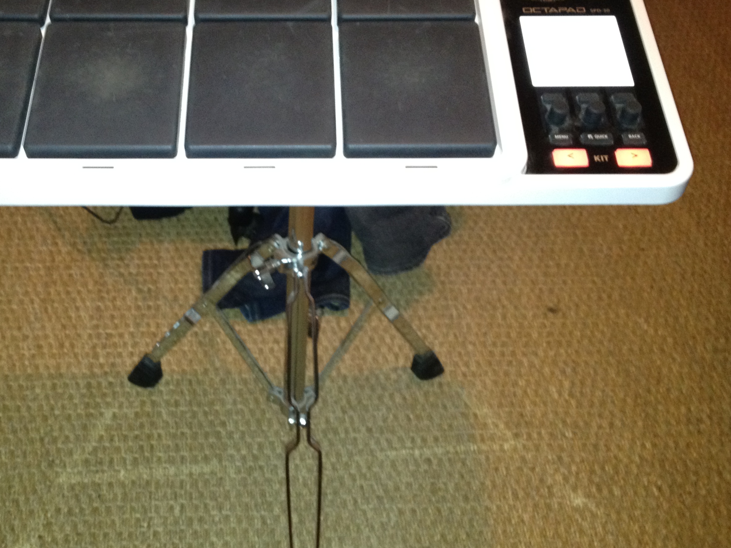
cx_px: 280
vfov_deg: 29.7
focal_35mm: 49
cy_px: 242
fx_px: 1035
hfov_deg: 38.7
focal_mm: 4.28
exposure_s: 1/16
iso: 250
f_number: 2.4
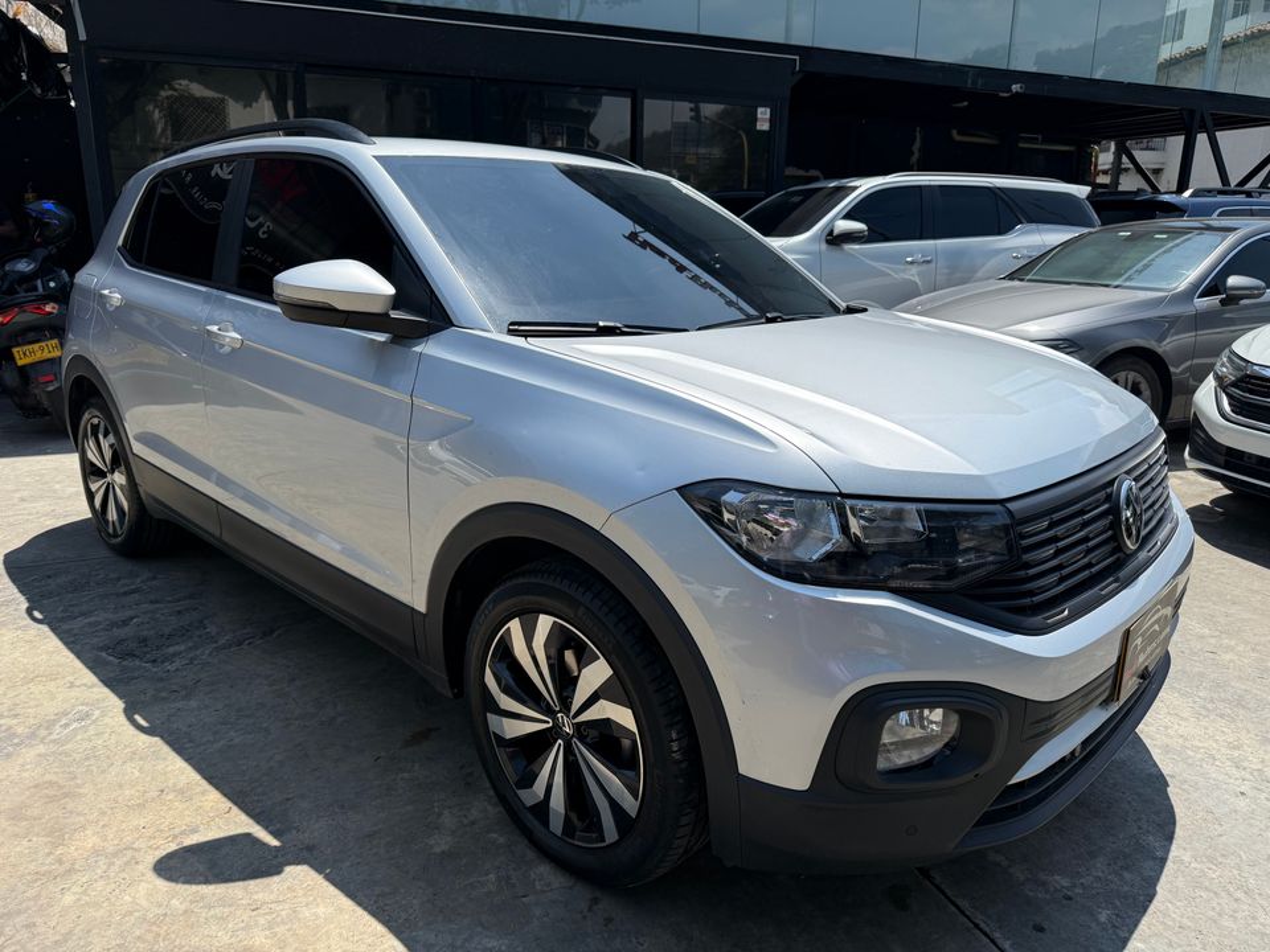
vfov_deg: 56.8
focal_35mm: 24
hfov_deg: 71.6
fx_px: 881
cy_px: 476
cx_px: 635
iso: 100
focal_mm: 6.76
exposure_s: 1/6173
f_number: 1.78
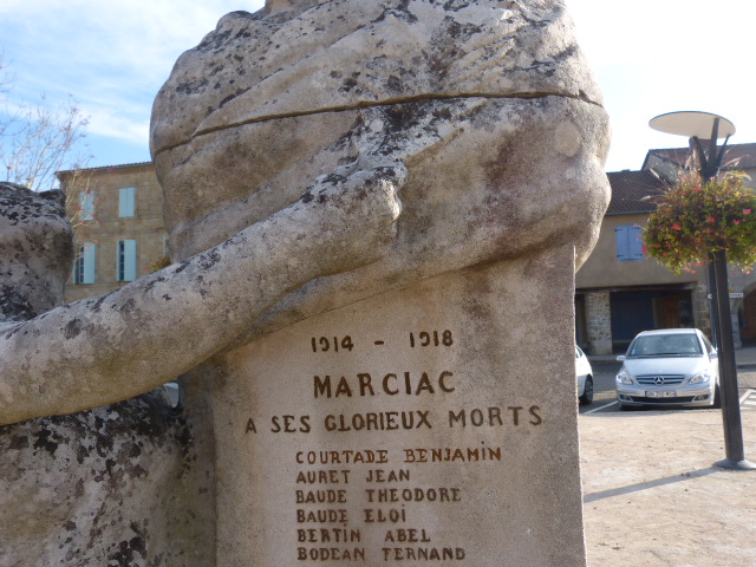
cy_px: 284
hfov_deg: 69.4
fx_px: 546
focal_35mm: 25
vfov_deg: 54.9
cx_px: 378
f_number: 4
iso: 100
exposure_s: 1/400
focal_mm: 4.5
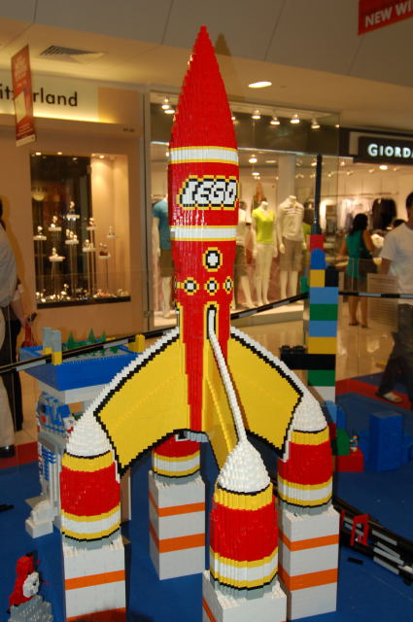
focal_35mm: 36
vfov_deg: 53.2
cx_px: 206
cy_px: 311
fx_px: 621
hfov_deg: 36.8
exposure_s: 1/60
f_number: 4
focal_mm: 24
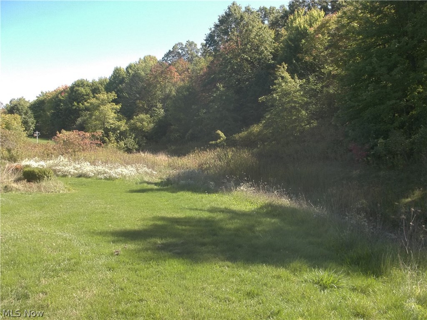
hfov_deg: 55.4
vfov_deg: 42.9
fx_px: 407
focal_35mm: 33
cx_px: 214
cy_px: 160
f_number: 3.3
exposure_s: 1/320
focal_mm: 5.9
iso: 80
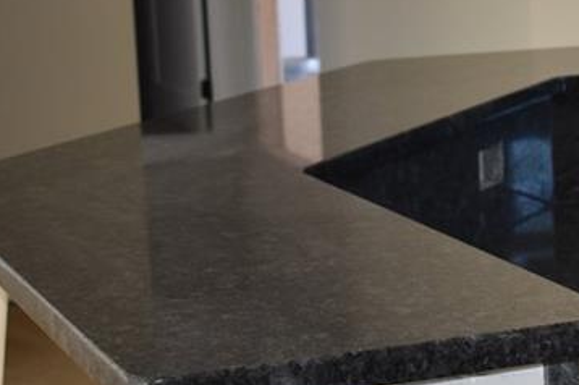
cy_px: 256
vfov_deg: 11.0
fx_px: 1999
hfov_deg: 16.0
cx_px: 657
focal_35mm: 124
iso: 800
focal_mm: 29
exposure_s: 1/200
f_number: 4.5
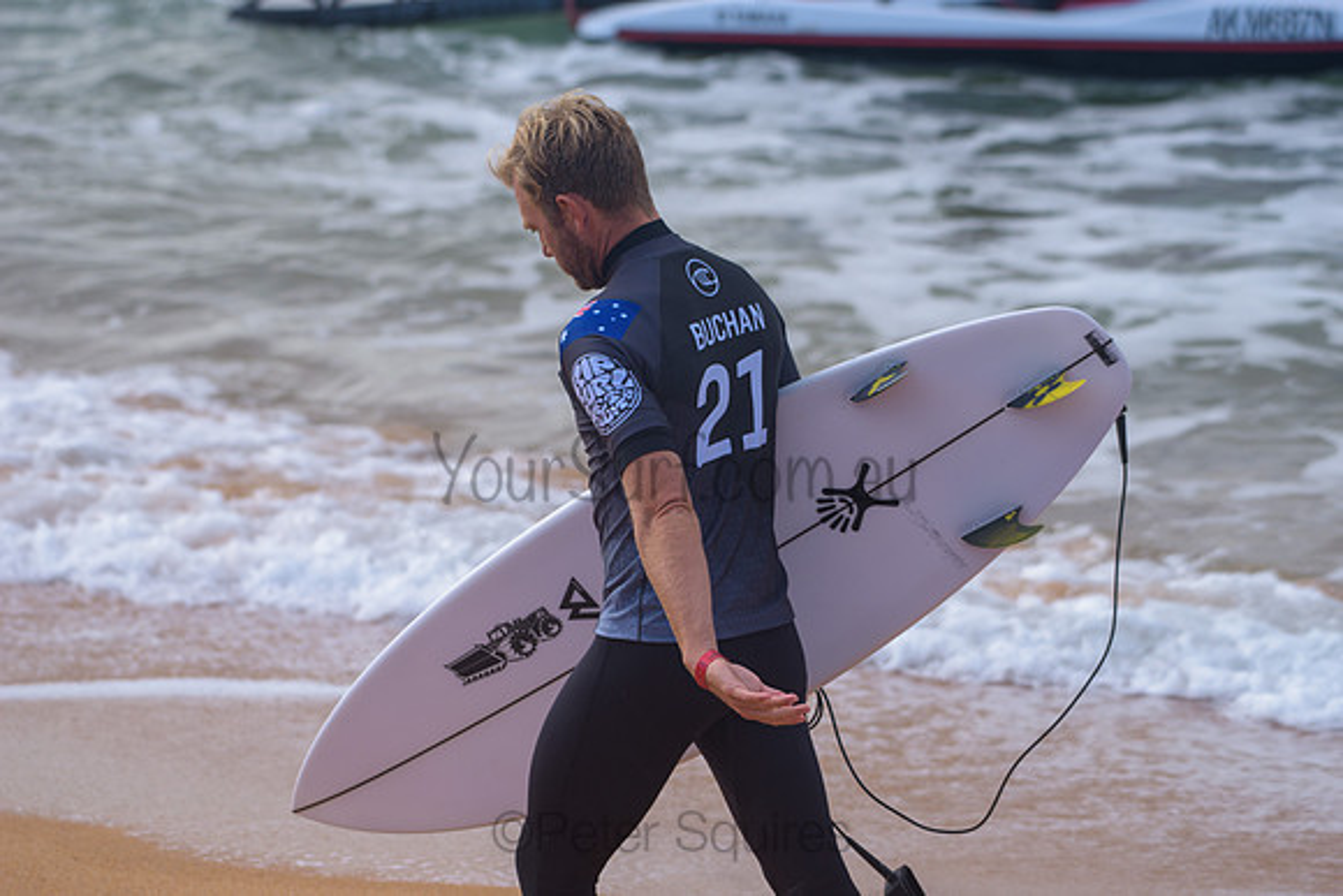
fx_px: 7463
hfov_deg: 10.3
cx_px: 672
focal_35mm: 200
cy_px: 448
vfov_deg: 6.9
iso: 180
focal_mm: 200
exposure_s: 1/800
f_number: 5.6
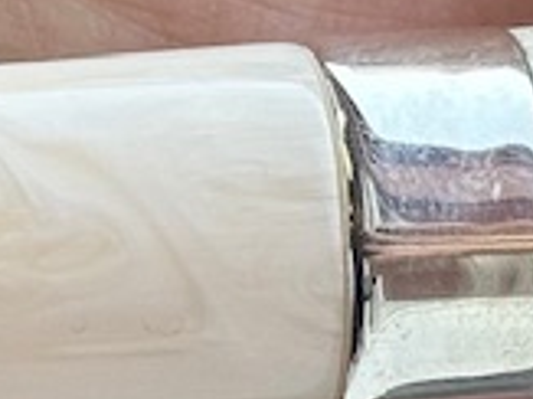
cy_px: 43
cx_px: 399
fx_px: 5801
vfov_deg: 3.9
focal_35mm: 377
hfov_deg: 5.3
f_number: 1.78
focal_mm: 6.86
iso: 64
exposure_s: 1/535
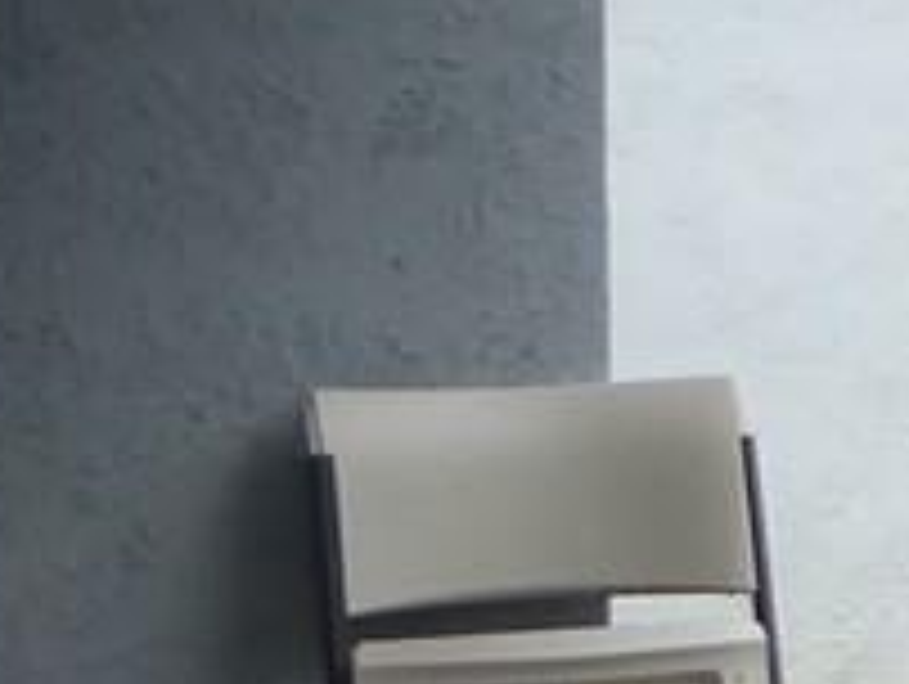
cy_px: 454
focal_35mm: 198
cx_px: 2452
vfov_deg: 7.5
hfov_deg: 8.7
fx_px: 5206
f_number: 3.3
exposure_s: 1/640
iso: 80
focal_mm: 4.3
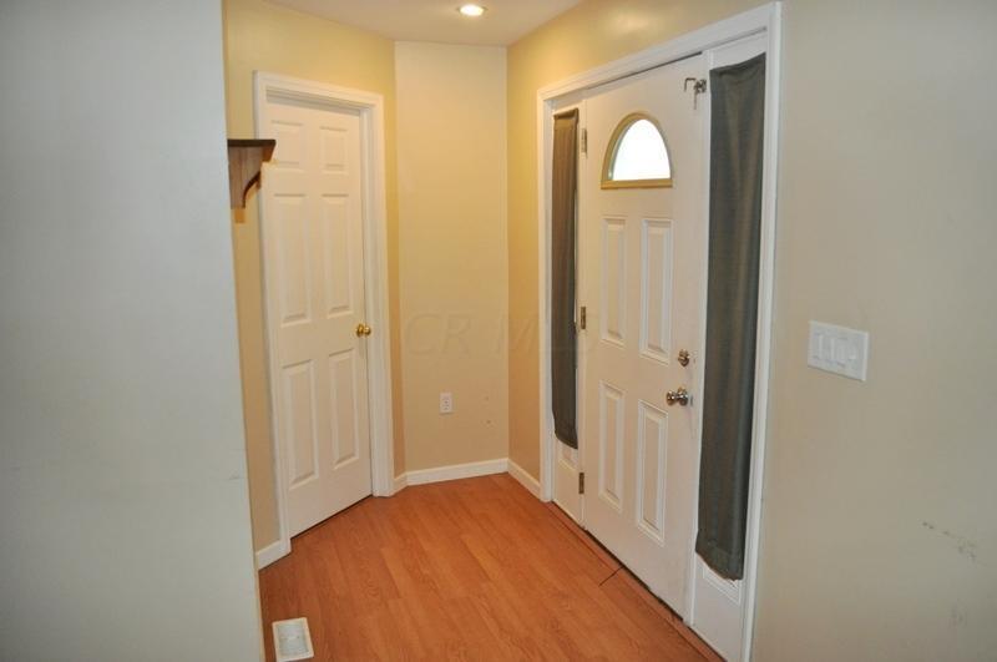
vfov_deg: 47.8
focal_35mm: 27
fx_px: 747
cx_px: 498
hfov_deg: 67.5
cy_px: 331
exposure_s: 1/60
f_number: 4
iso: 800
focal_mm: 18
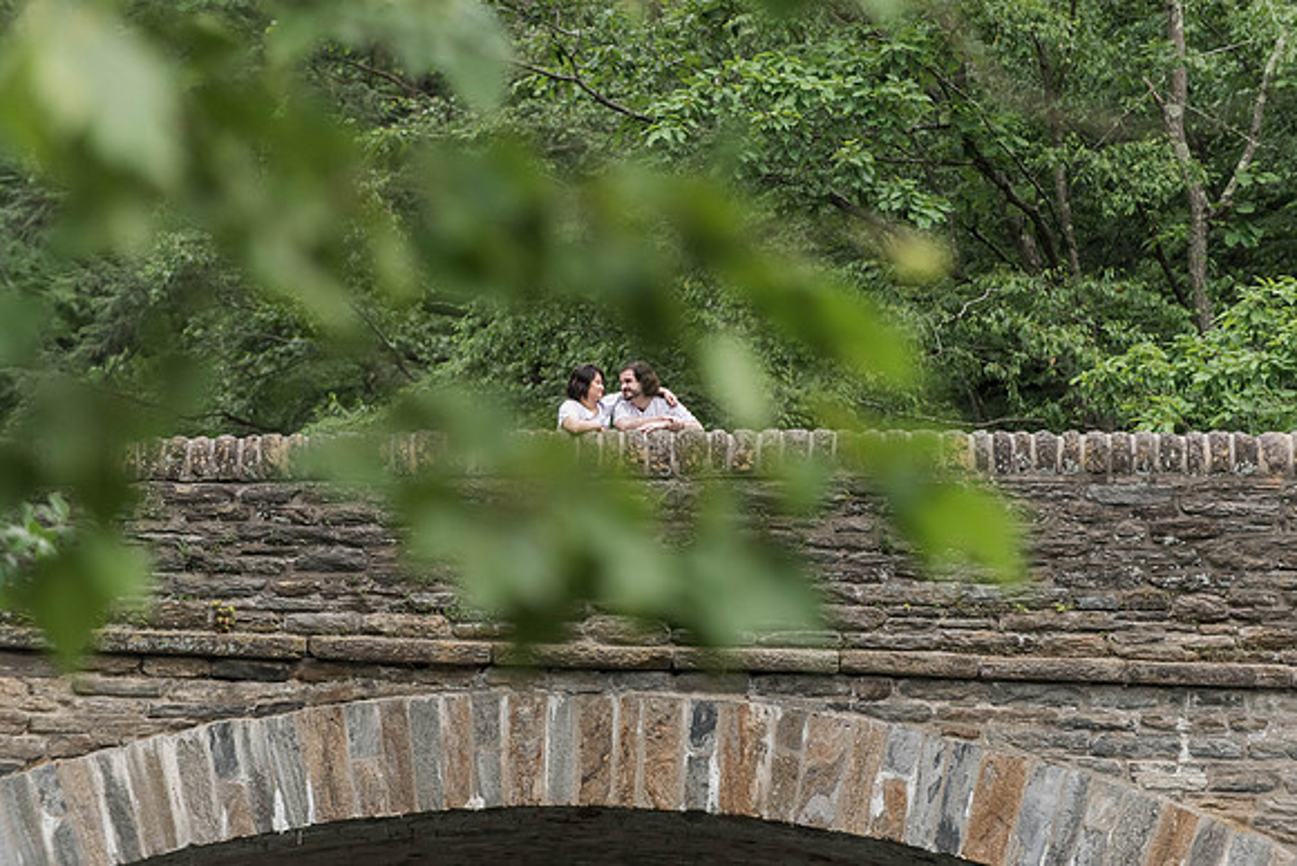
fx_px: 7491
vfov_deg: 6.6
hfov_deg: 9.9
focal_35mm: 208
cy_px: 433
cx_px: 649
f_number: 4
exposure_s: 1/640
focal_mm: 200
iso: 1600
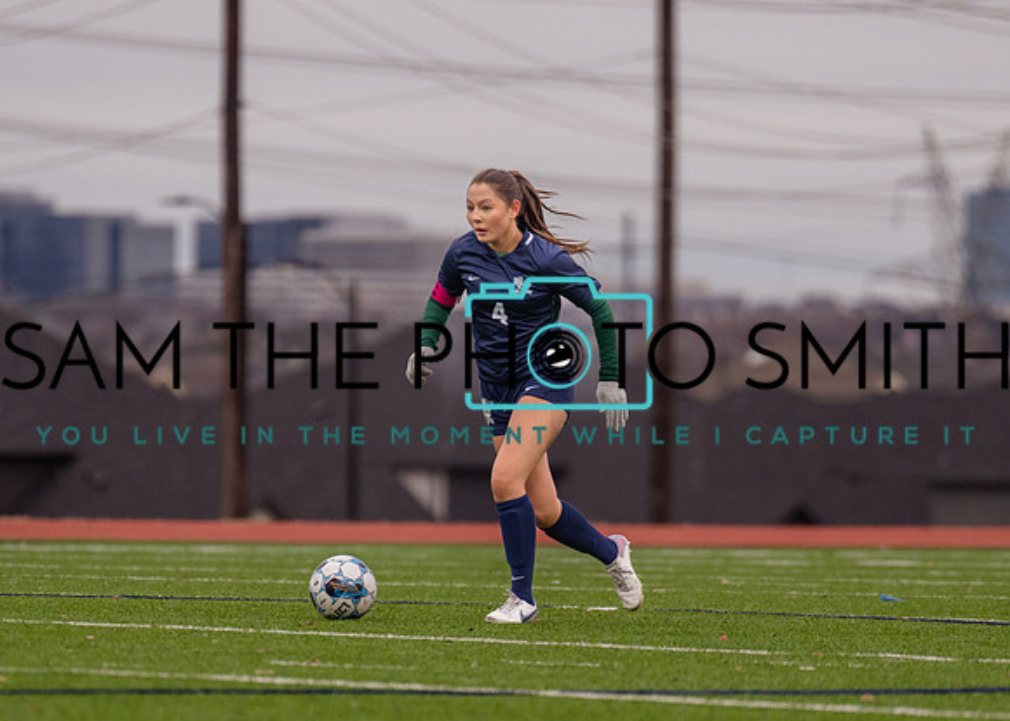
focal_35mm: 459
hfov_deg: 4.4
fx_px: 13162
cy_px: 484
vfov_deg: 3.1
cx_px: 520
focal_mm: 280
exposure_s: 1/1600
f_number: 4
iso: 800
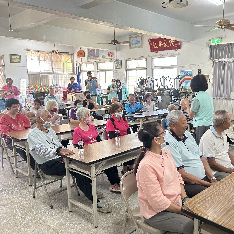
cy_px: 118
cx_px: 141
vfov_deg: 52.5
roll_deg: +0.3
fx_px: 237
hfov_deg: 52.1
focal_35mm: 31
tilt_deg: -8.4
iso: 125
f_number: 1.5
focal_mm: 5.7
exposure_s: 1/60
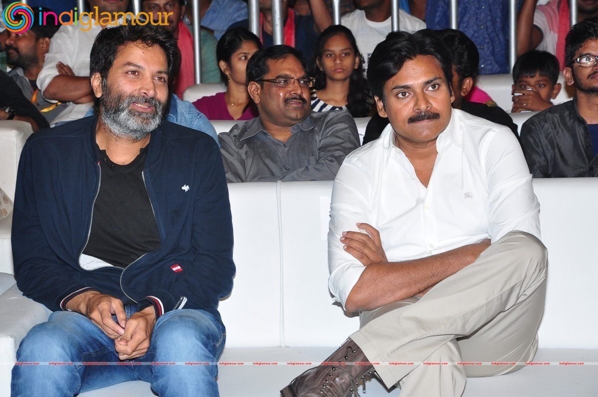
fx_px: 1742
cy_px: 198
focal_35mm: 105
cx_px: 299
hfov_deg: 19.5
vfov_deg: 13.0
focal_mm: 70
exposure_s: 1/125
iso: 500
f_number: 8
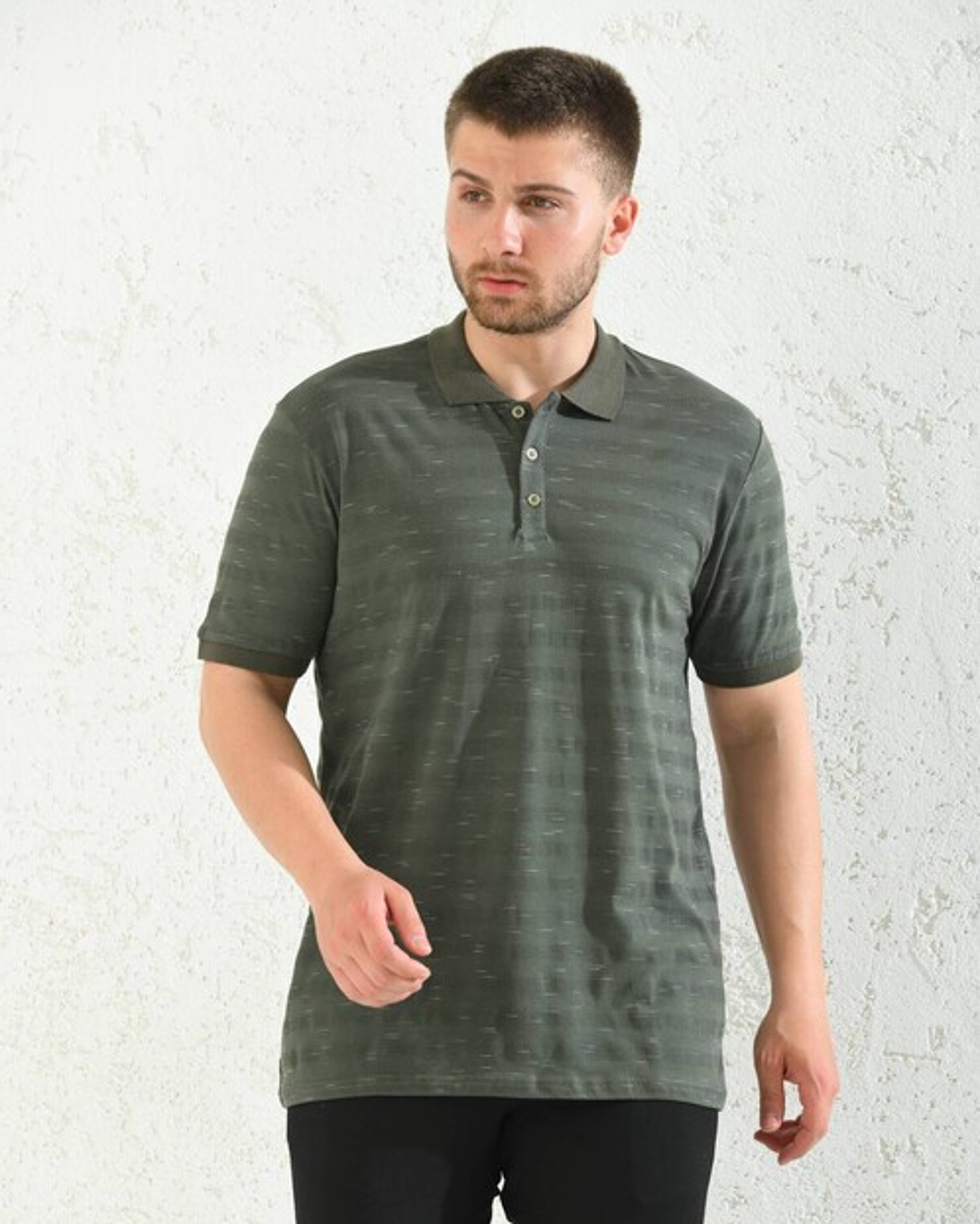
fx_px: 6559
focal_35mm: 181
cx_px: 490
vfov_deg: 10.7
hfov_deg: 8.5
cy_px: 689
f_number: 7.1
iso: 125
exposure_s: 1/160
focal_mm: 160
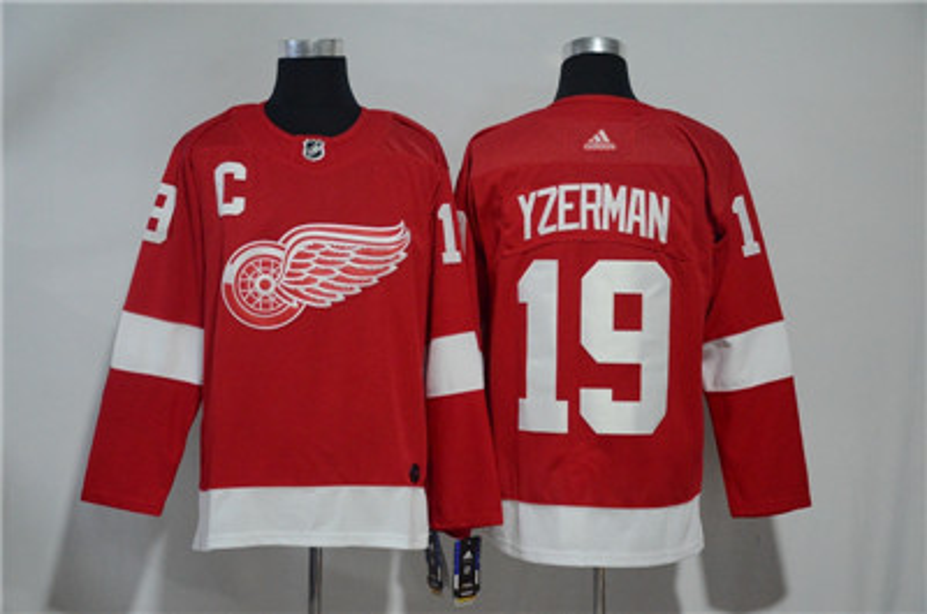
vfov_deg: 22.5
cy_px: 307
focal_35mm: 60
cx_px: 464
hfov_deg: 33.5
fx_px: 1542
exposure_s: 1/80
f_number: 4.5
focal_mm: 40
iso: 4000
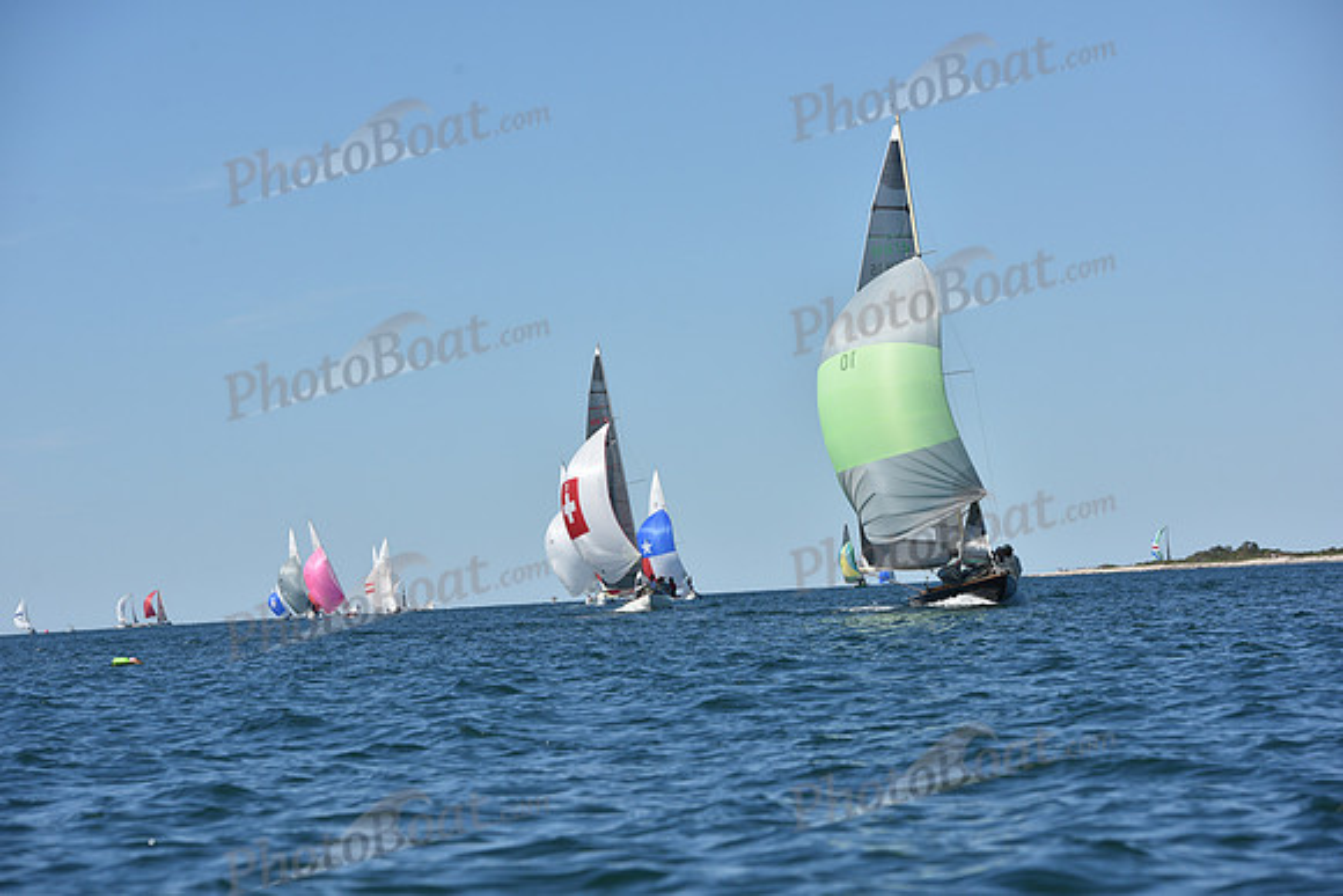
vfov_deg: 9.2
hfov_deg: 13.7
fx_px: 5597
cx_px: 672
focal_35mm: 150
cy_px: 448
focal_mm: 150
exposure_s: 1/1250
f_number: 9
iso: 250
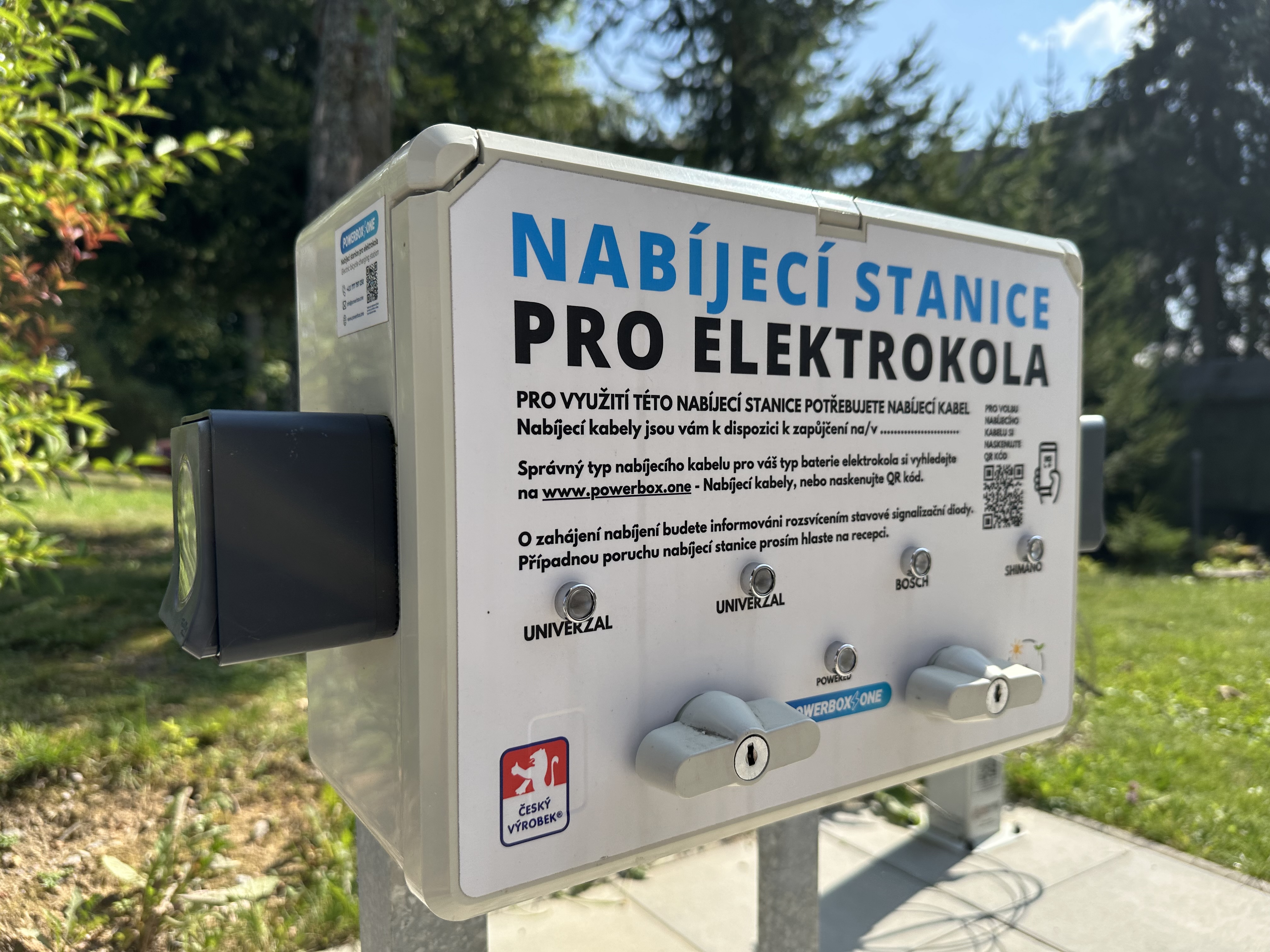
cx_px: 635
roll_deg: +0.3
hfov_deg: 71.6
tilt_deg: -3.9
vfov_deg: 56.8
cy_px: 476
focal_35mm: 24
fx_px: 881
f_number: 1.78
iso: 80
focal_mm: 6.86
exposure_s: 1/2732
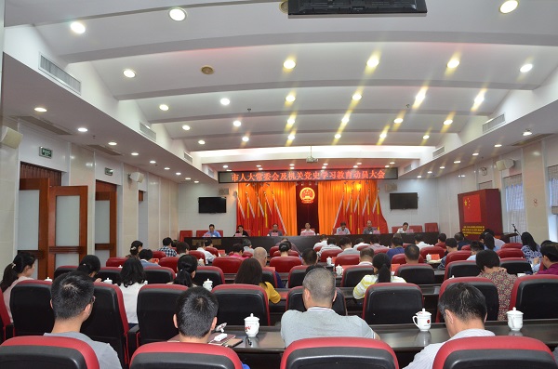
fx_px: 418
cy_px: 184
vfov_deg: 47.7
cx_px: 279
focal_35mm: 27
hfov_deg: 67.5
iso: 1600
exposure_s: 1/100
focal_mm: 18
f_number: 5.6
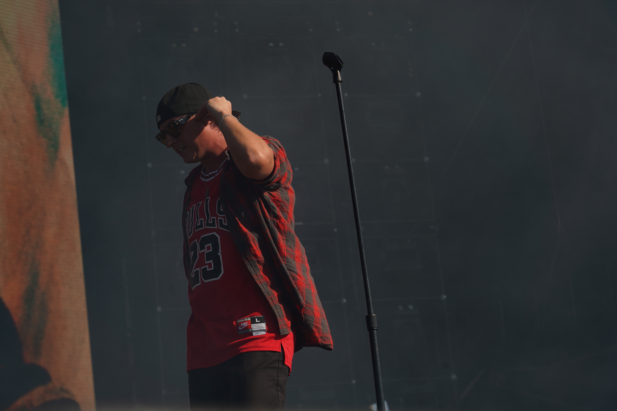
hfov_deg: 19.5
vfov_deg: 13.0
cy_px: 206
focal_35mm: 105
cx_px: 308
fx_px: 1799
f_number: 8
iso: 100
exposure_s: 1/500
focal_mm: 105
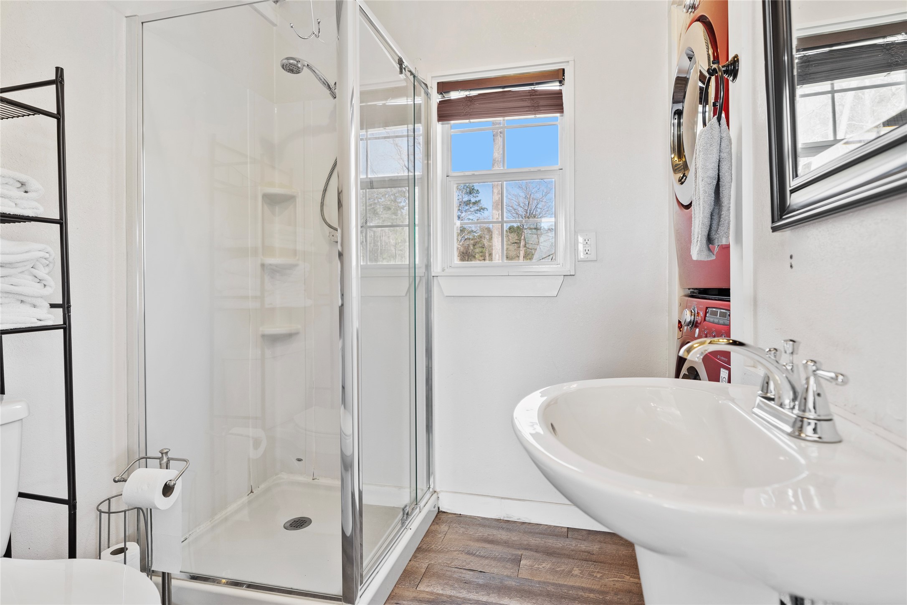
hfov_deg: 90.0
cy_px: 302
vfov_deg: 67.4
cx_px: 454
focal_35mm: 18
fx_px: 453
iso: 1000
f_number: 2.8
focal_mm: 12
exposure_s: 1/30
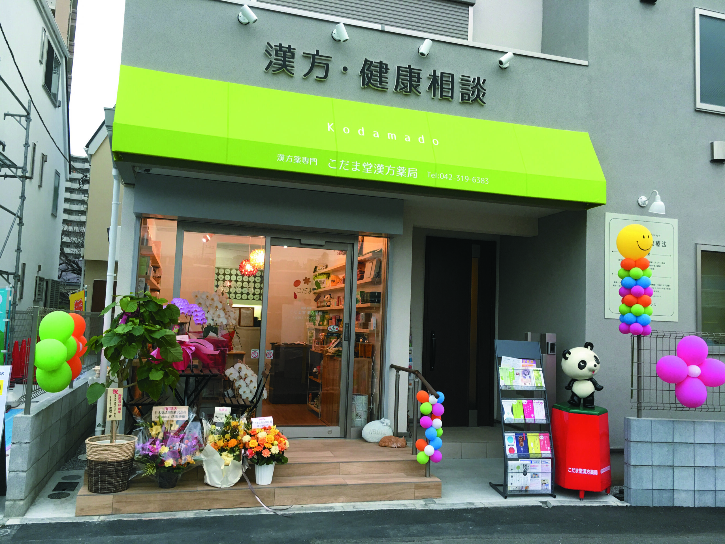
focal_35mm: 29
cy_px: 272
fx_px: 607
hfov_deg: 61.7
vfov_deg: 48.2
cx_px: 362
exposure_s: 1/30
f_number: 2.2
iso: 32
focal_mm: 4.15
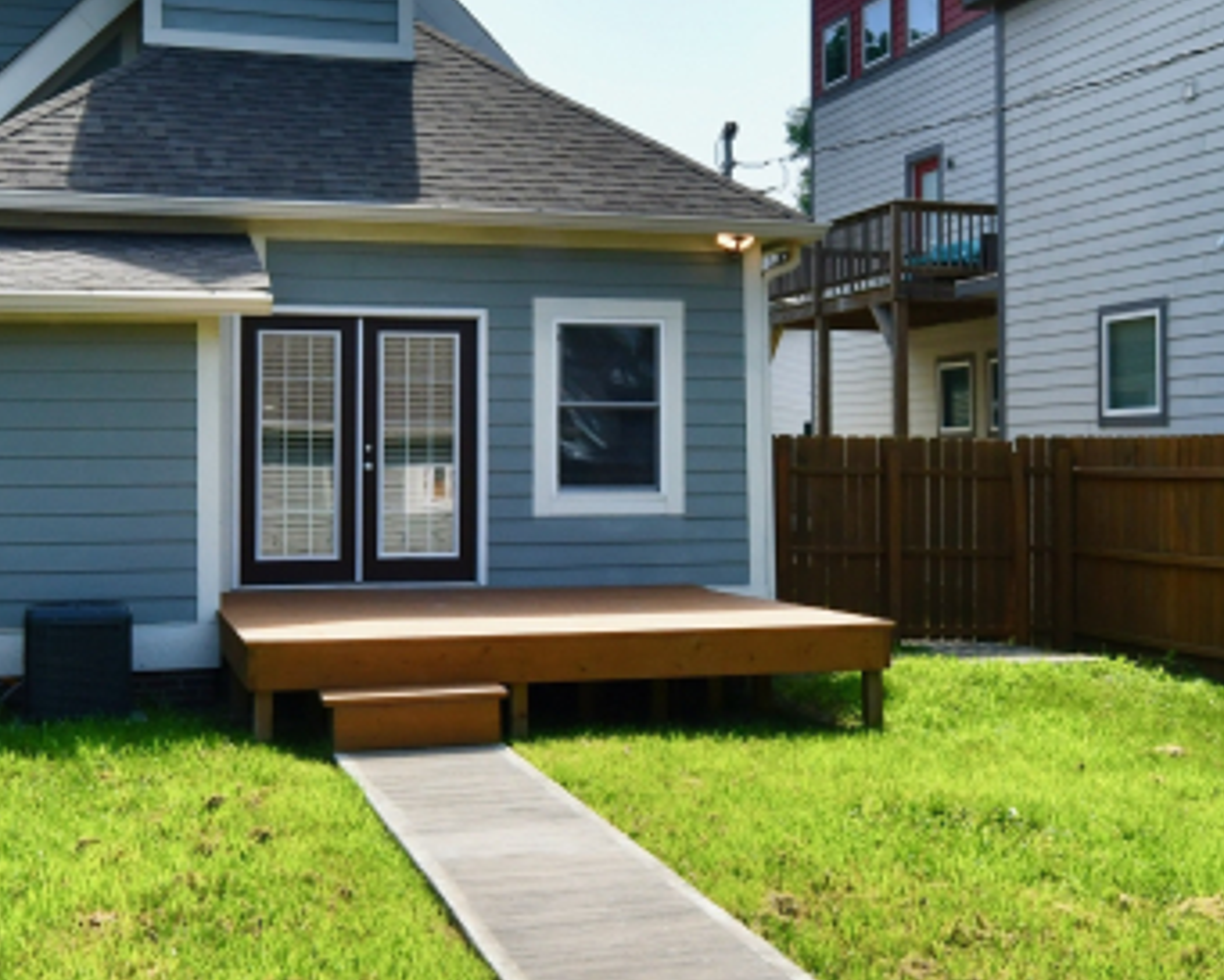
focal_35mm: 33
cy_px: 219
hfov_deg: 54.2
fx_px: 1196
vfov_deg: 42.8
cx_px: 643
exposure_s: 1/500
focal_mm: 16
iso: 320
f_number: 11
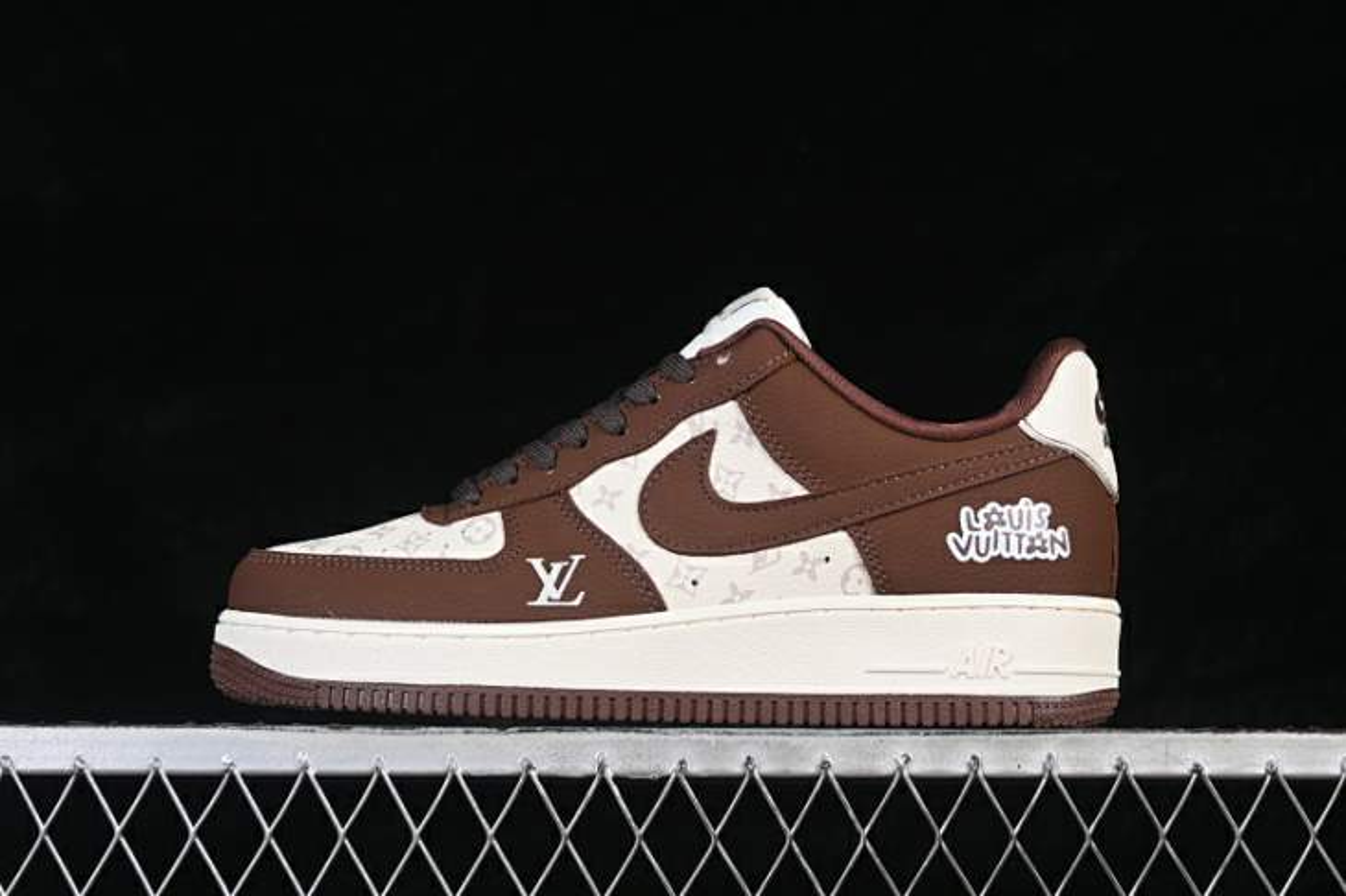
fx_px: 2803
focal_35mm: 75
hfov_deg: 27.0
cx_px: 673
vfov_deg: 18.2
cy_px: 448
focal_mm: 50
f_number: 7.1
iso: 160
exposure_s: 1/80
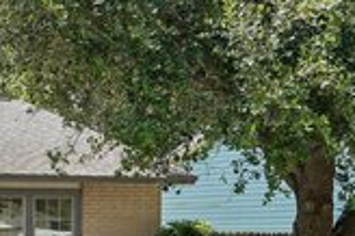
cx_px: -212
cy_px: 172
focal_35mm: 125
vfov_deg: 10.9
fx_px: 1231
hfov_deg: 15.0
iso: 100
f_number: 8
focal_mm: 32
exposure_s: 1/200
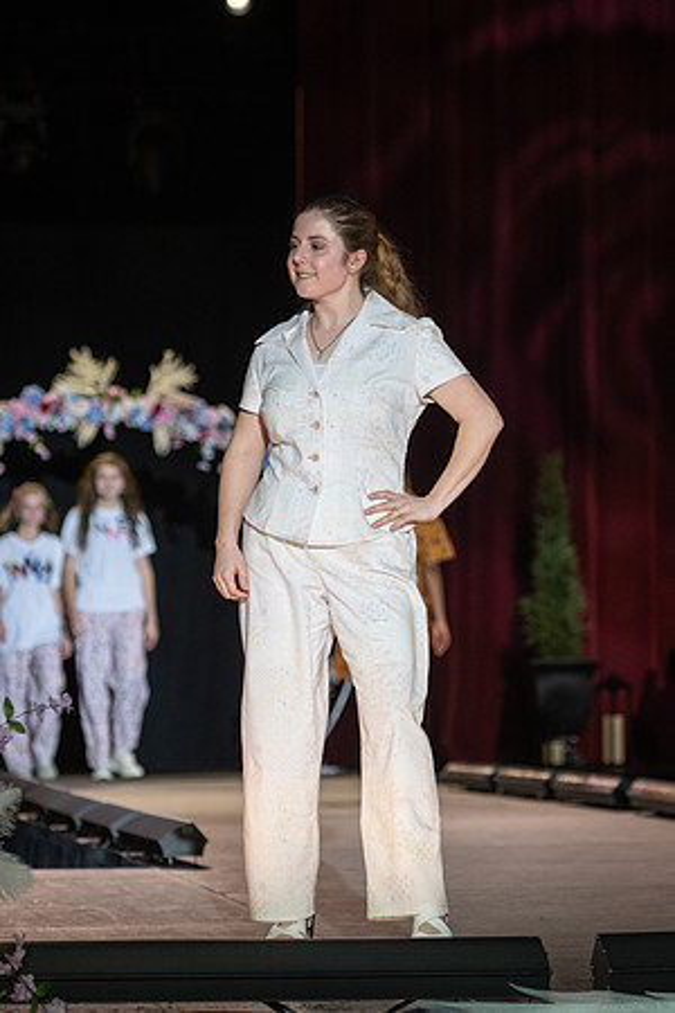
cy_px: 536
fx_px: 3848
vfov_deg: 15.0
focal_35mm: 137
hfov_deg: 10.0
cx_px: 418
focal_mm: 86
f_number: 2.8
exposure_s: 1/800
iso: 640
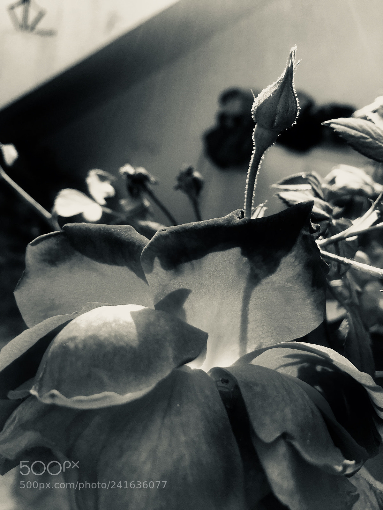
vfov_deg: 61.7
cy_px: 255
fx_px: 428
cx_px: 192
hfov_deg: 48.2
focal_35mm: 29
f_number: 2.2
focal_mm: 4.15
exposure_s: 1/590
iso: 32
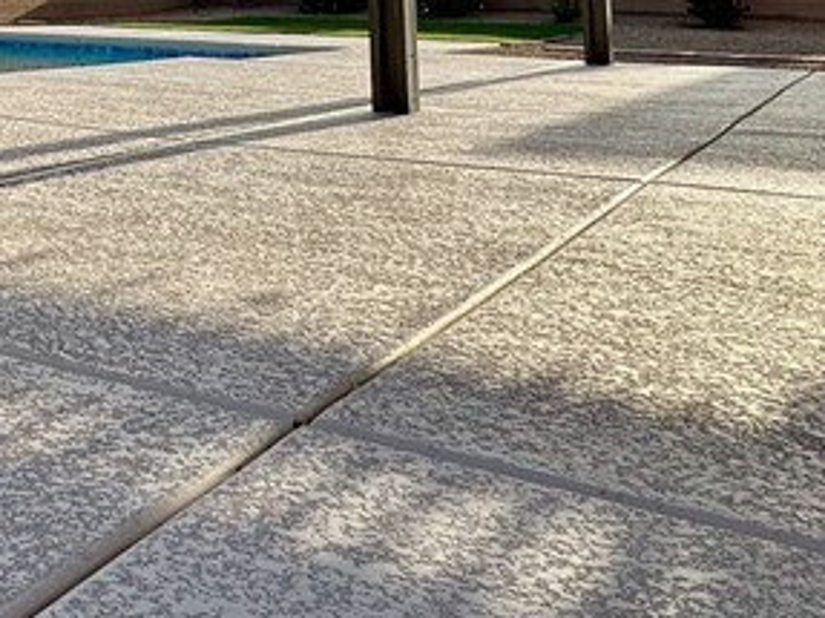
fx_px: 1191
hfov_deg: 34.7
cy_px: -187
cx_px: 0
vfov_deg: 25.1
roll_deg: -0.5
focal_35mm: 50
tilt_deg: +8.0
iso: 50
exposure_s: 1/1770
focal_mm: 2.22
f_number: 2.2
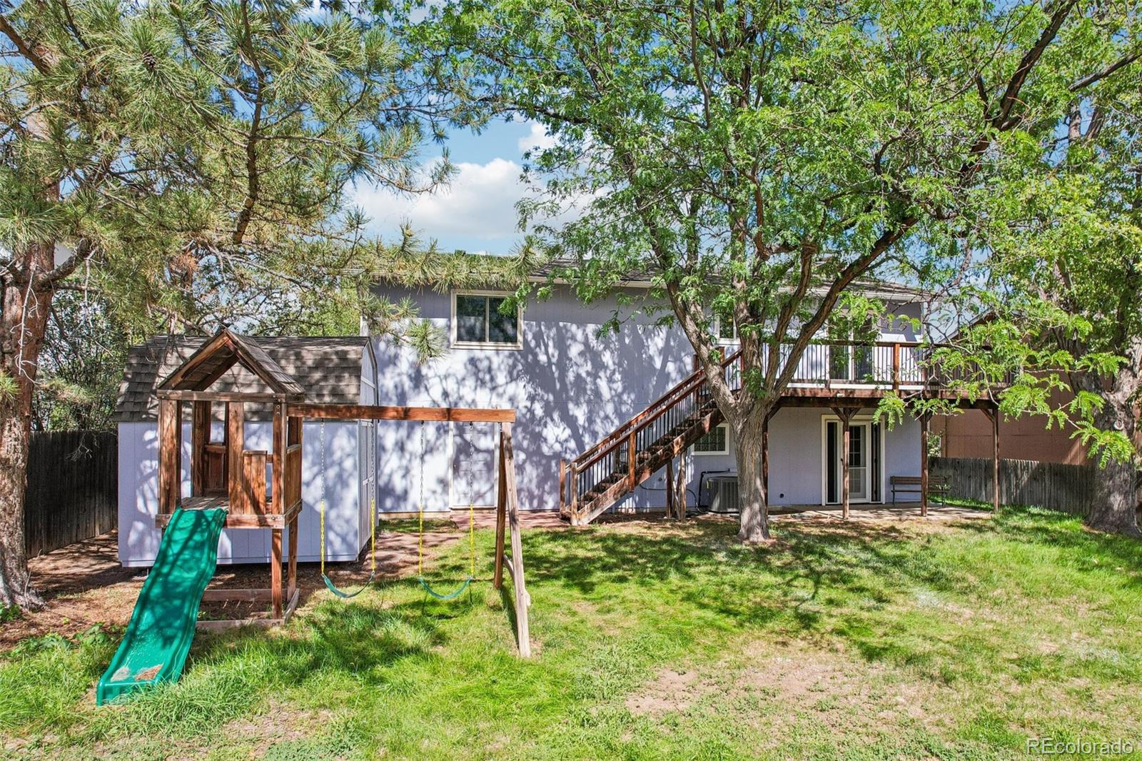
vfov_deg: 57.2
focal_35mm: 22
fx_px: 698
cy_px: 380
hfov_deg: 78.6
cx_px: 571
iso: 140
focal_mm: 8.4
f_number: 2.8
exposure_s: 1/320
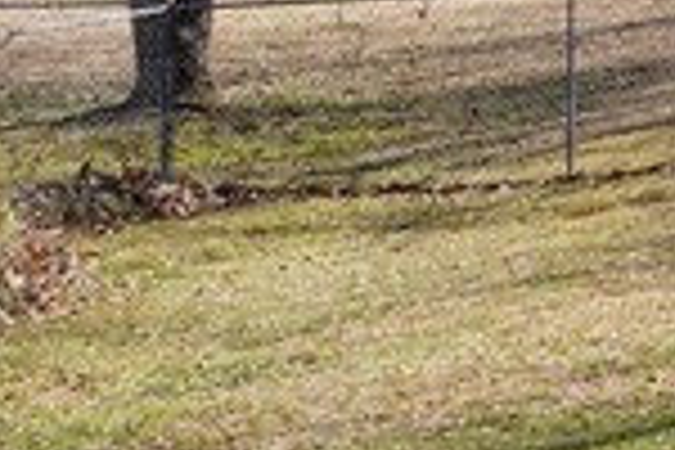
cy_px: -216
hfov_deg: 10.6
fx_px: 3262
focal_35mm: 174
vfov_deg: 7.8
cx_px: 1467
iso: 100
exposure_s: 1/125
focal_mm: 16
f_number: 8
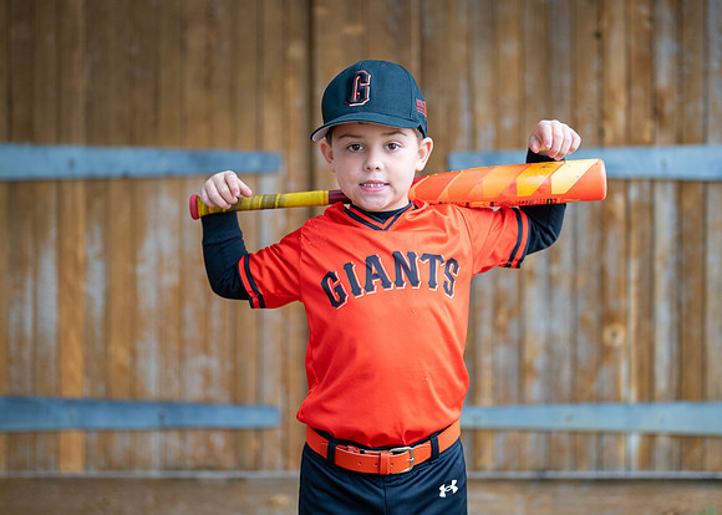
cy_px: 222
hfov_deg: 30.2
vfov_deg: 21.8
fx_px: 1340
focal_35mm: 65
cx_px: 373
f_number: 1.2
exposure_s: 1/800
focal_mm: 50
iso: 500
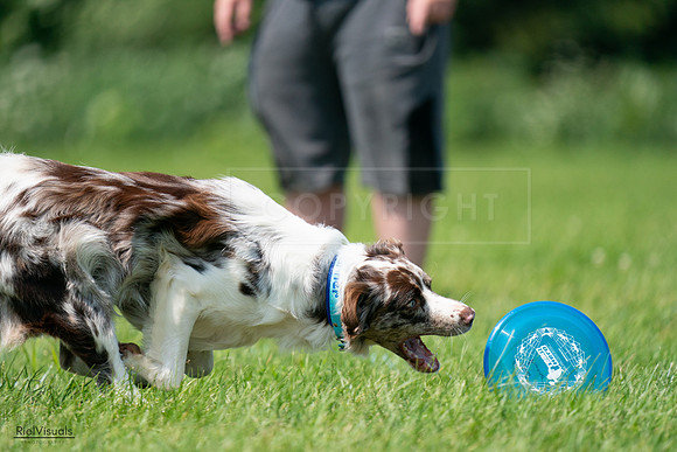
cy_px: 226
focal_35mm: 571
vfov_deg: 2.4
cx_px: 338
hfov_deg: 3.6
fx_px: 10740
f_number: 6.3
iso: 800
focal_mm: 571
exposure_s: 1/4000
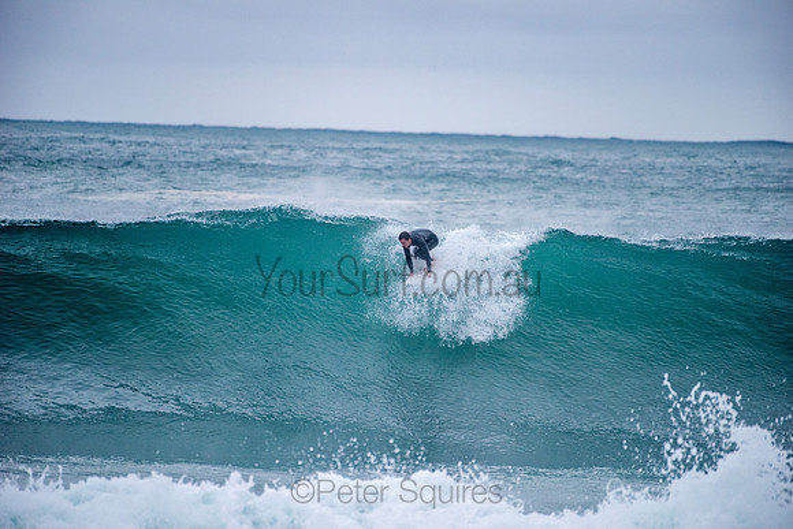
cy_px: 264
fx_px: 11016
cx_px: 396
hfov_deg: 4.1
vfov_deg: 2.8
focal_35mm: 500
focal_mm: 500
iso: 640
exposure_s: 1/1250
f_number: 5.6
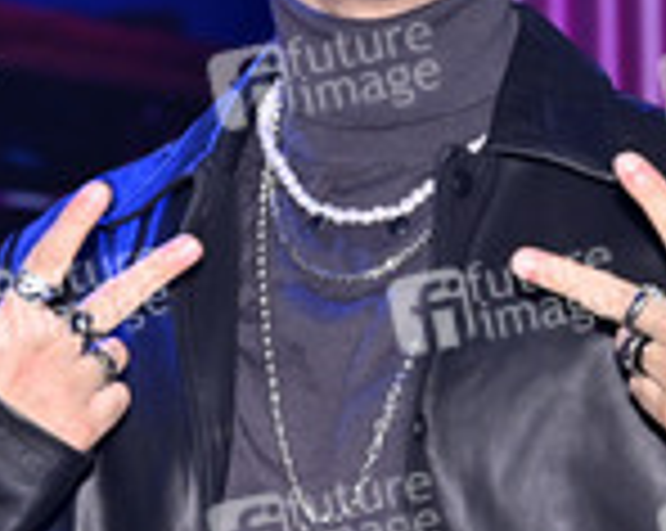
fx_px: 3268
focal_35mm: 166
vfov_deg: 9.3
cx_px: 385
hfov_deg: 11.6
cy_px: 189
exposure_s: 1/200
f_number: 4.5
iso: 640
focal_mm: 58
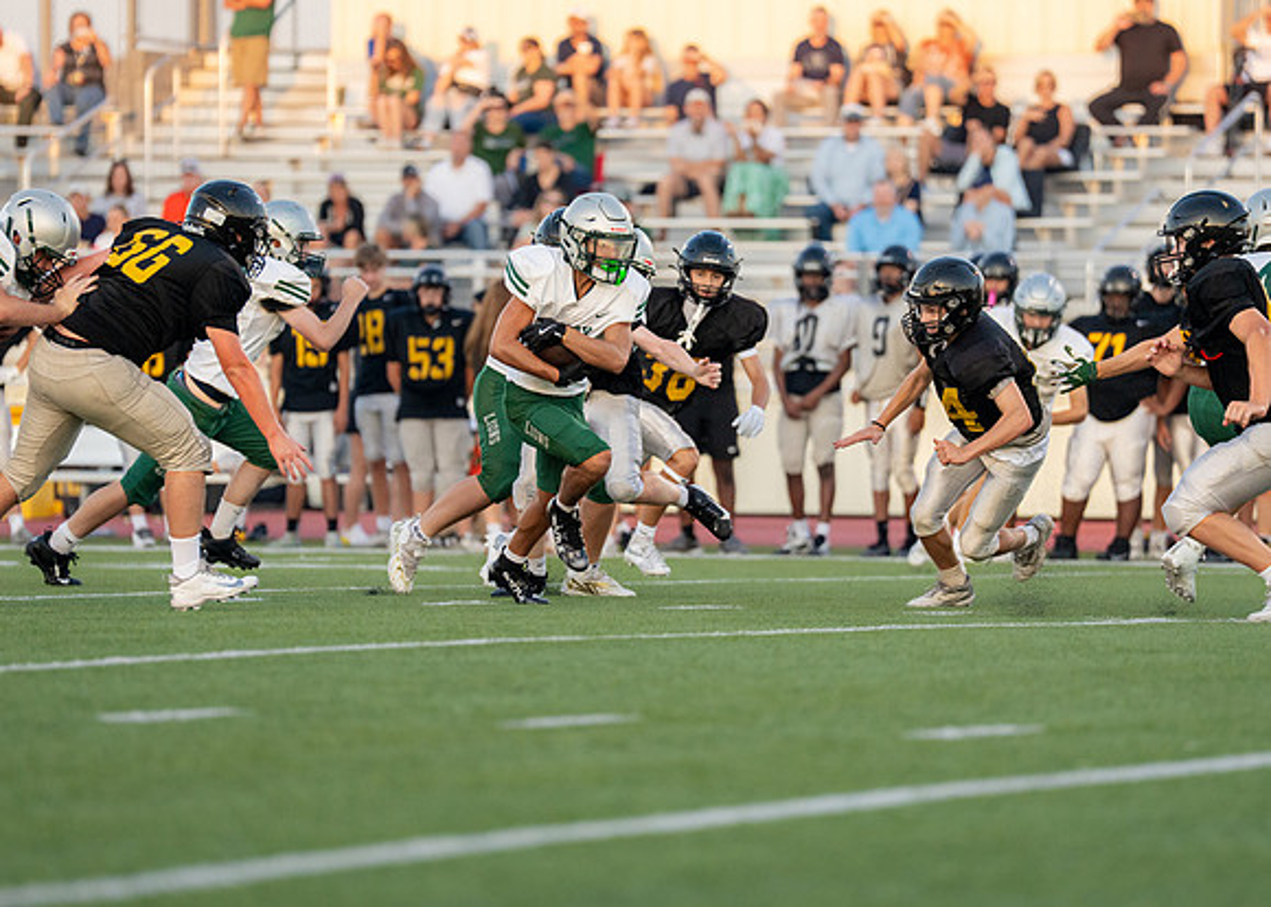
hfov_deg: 7.4
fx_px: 9835
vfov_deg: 5.3
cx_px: 623
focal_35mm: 273
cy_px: 389
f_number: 2.8
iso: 1600
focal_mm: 200
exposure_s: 1/2500
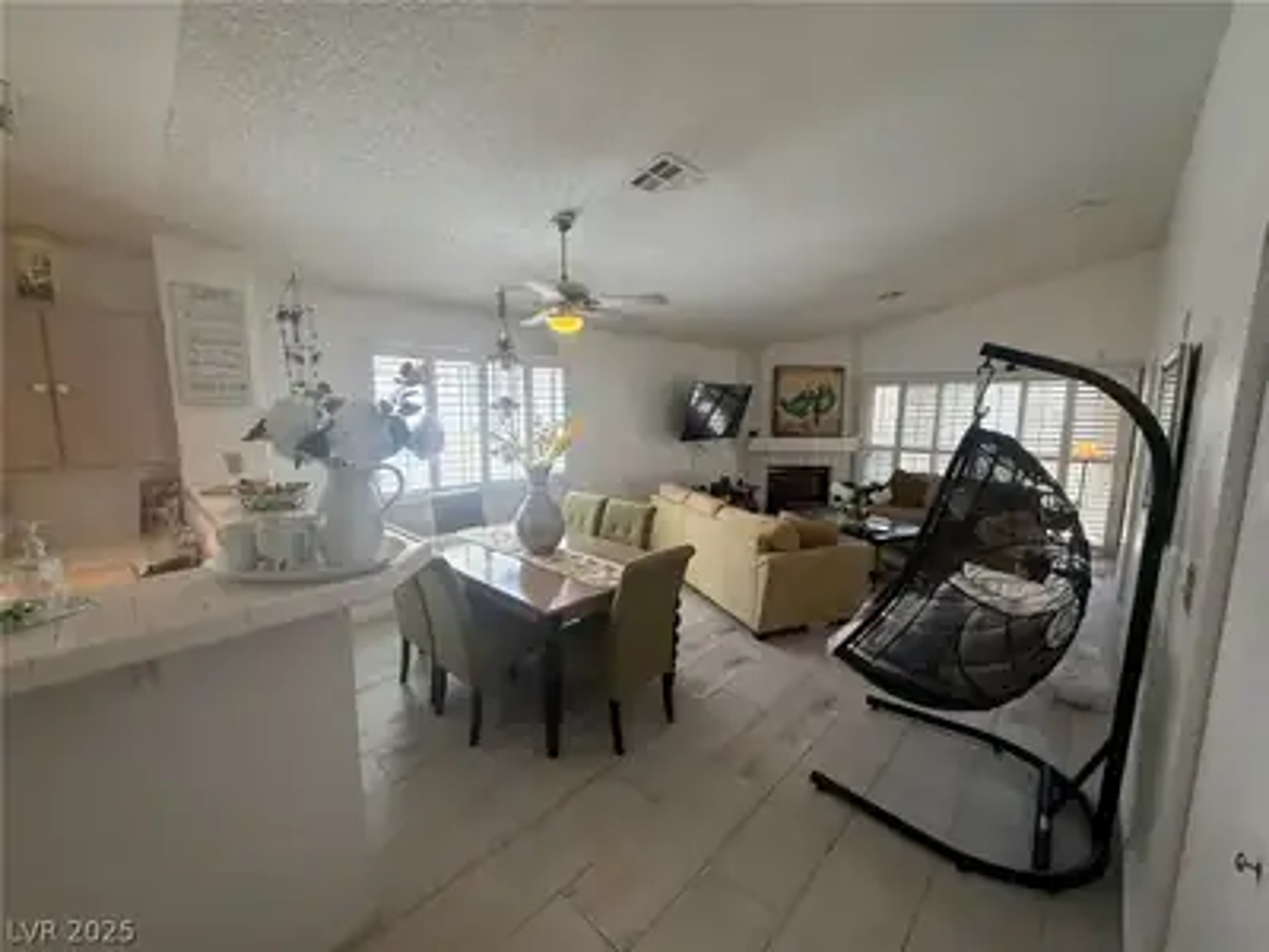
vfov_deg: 85.7
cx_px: 634
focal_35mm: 14
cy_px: 476
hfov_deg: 102.1
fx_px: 513
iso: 160
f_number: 2.2
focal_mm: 2.22
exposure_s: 1/120
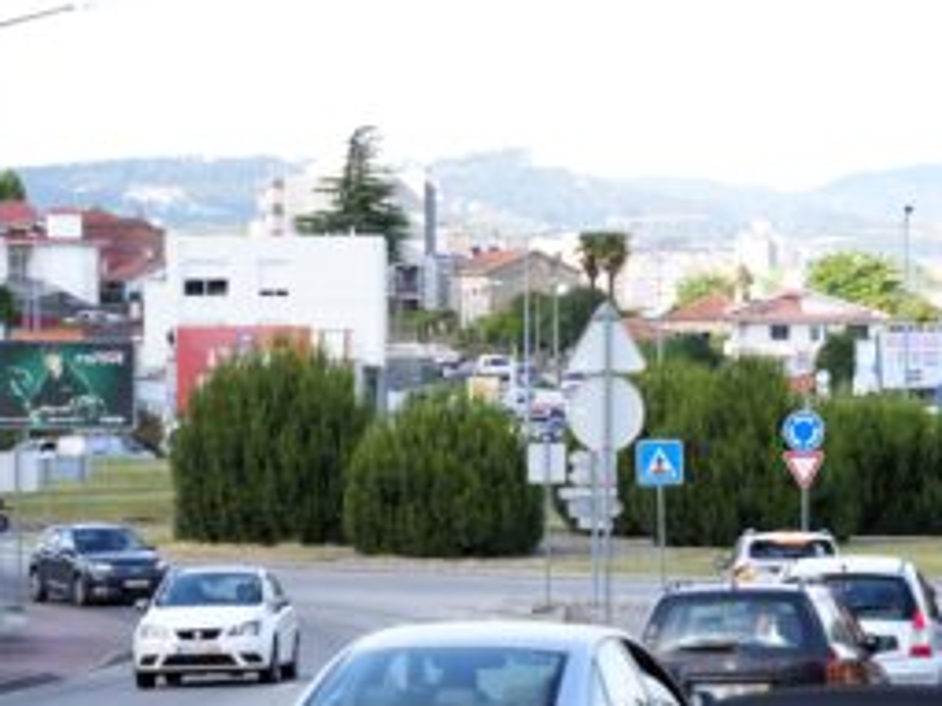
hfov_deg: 12.1
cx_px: 717
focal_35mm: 163
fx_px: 4434
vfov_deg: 9.1
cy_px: 296
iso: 400
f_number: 6.3
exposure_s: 1/320
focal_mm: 103
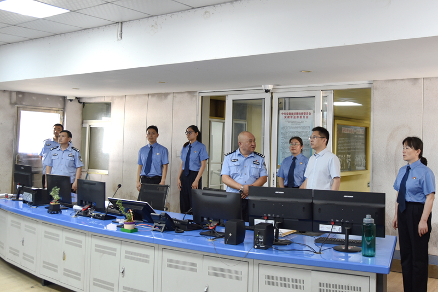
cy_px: 146
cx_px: 219
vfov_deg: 43.6
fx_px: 365
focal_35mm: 30
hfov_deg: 61.9
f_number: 4
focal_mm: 30
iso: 640
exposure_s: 1/60
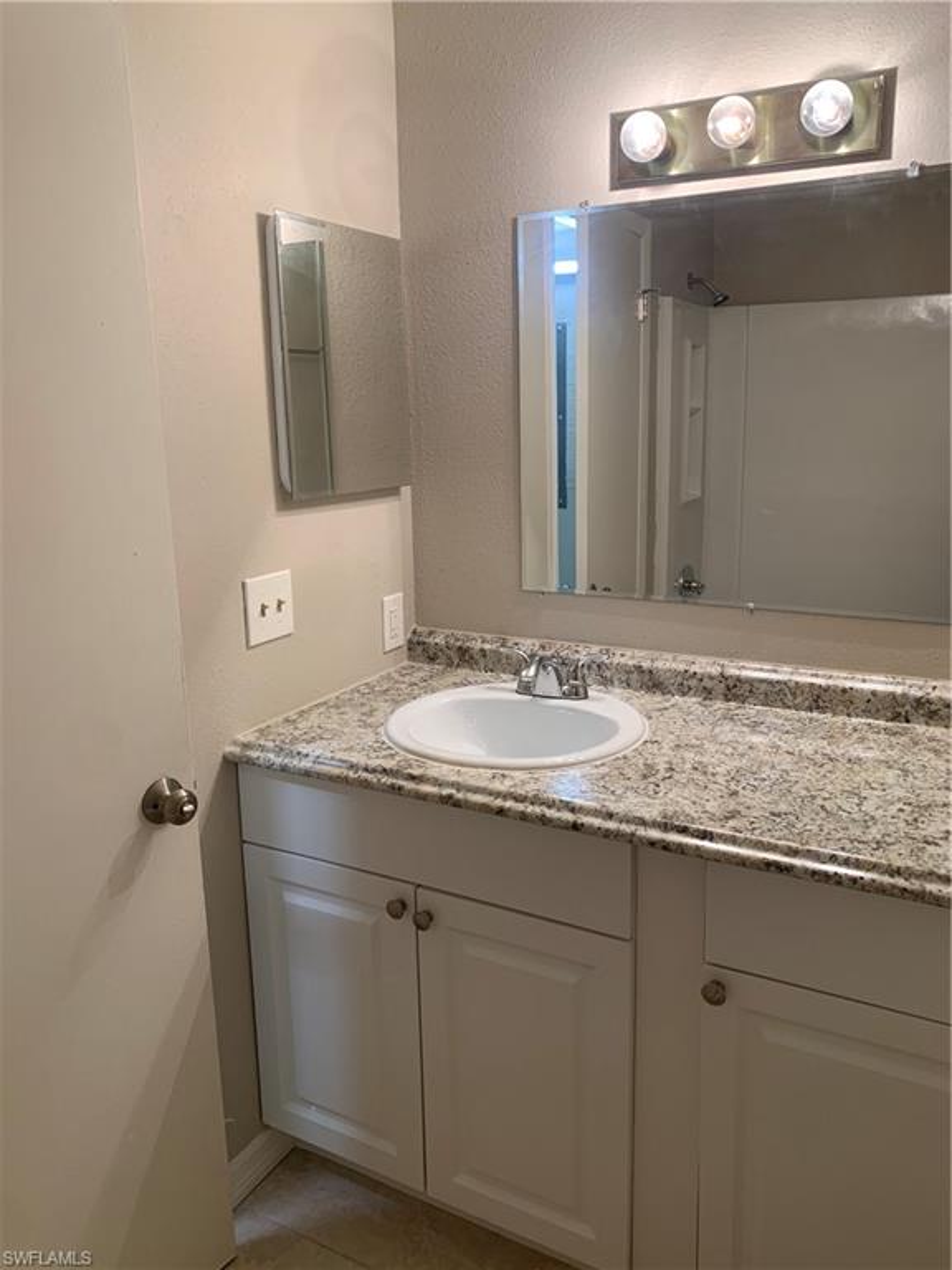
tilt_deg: -12.5
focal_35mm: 26
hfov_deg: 53.1
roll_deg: +1.0
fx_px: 953
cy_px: 635
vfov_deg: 67.3
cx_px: 476
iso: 80
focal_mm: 4.25
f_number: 1.8
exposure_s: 1/60
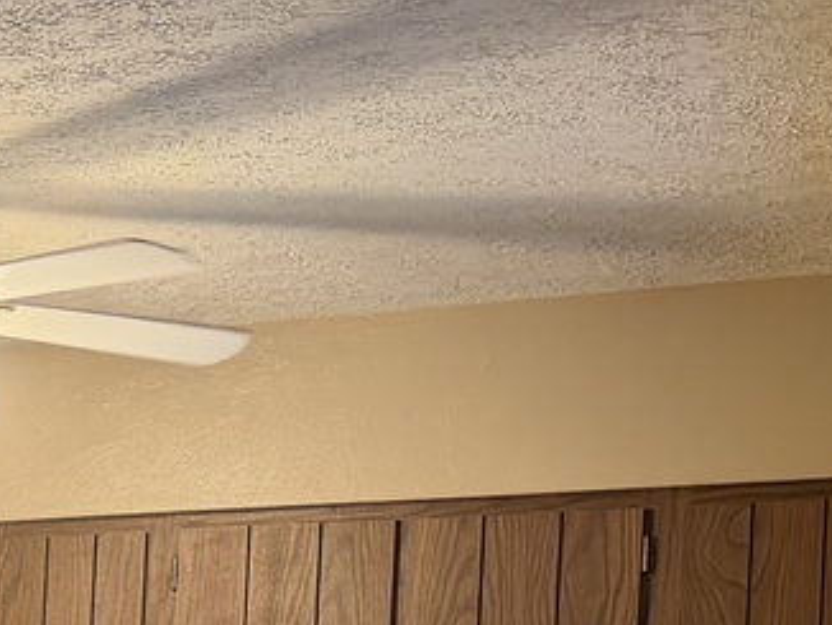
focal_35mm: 106
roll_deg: -1.2
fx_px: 2550
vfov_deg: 13.0
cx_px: -806
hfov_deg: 15.2
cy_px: 1008
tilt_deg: -3.6
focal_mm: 6.76
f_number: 1.78
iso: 200
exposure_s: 1/60
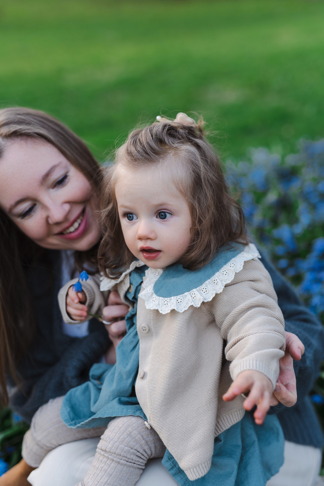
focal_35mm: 50
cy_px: 243
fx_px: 675
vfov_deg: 39.6
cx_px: 162
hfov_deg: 27.0
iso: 160
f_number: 2.2
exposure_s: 1/640
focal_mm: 50
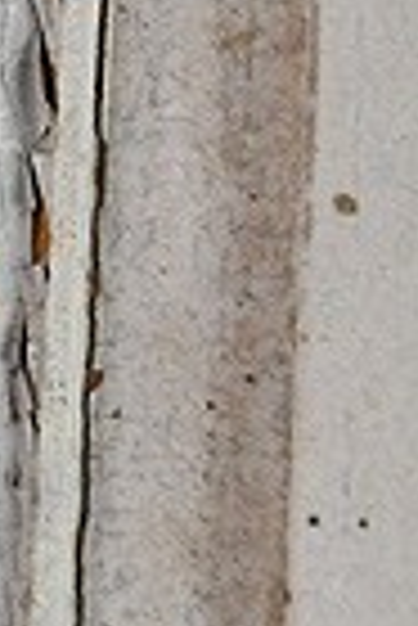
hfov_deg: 4.0
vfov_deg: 6.0
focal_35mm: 338
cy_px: -401
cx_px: -519
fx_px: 5872
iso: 1600
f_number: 4
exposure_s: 1/125
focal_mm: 31
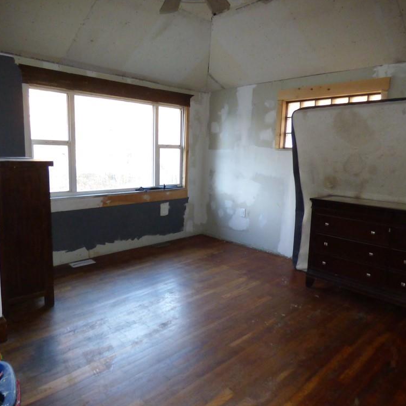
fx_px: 318
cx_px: 186
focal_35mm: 24
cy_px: 200
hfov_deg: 64.9
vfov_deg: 65.0
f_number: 2.8
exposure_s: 1/60
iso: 640
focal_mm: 3.58
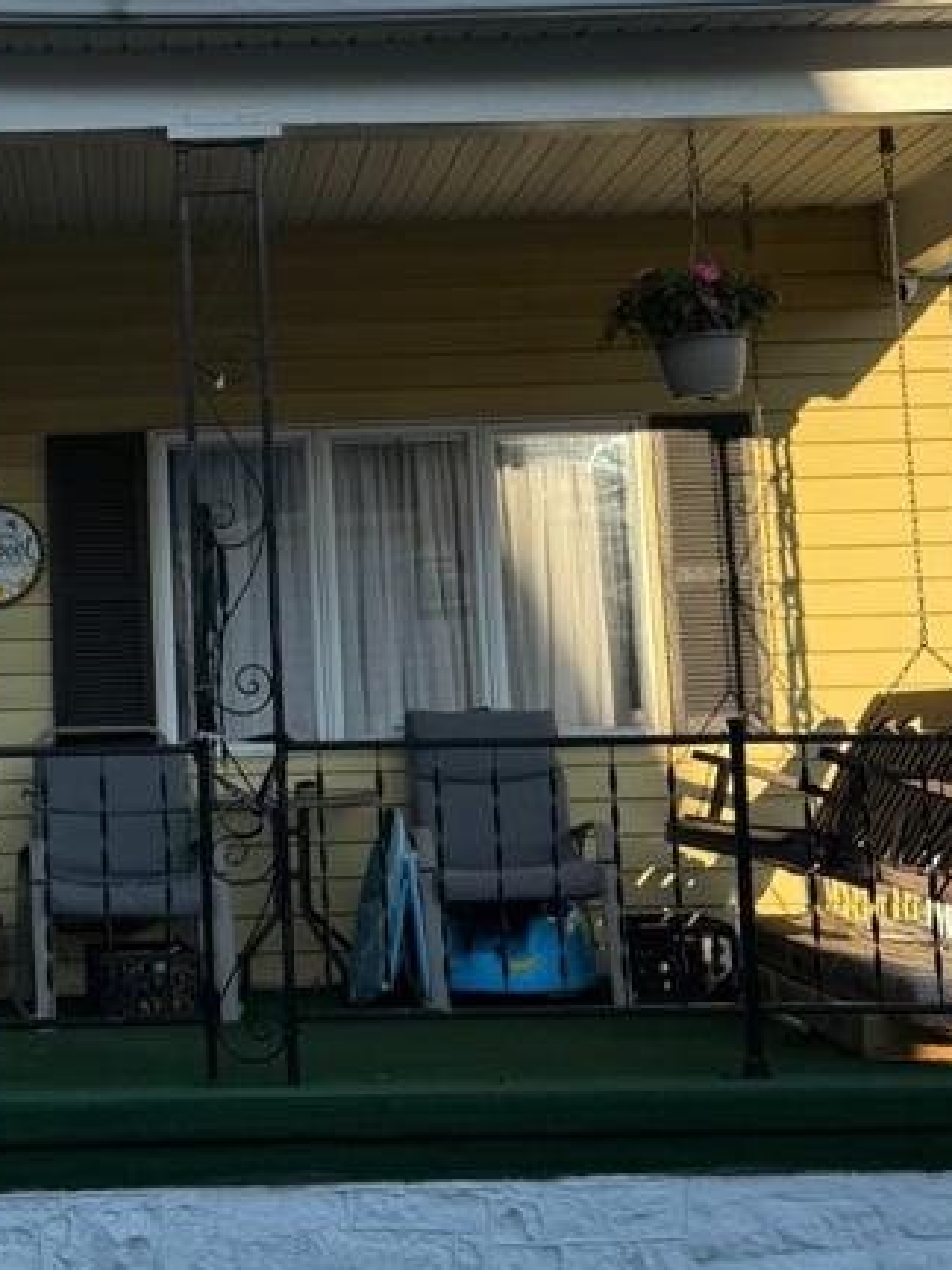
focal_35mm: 60
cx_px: 209
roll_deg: +2.3
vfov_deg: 32.1
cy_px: 514
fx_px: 2200
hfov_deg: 24.1
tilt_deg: +6.2
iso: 80
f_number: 1.78
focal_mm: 6.76
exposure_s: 1/3145
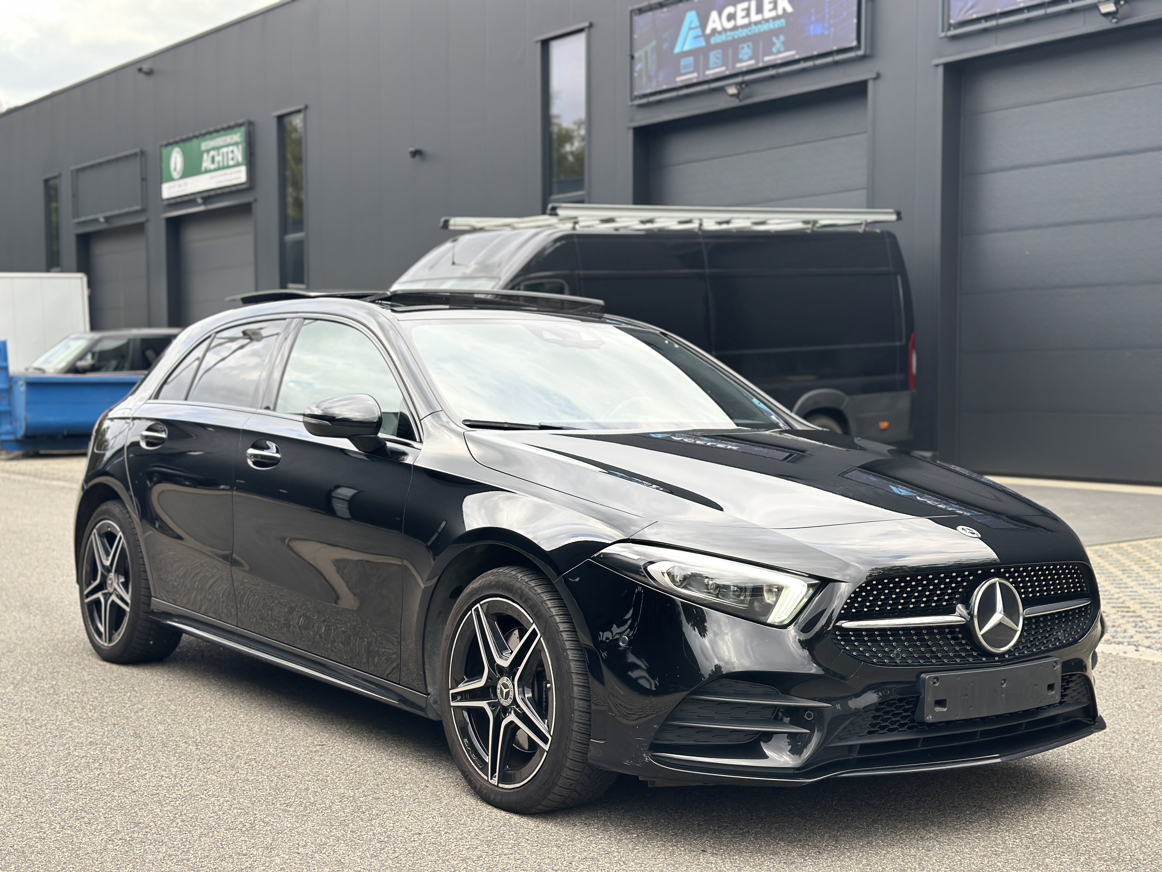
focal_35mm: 48
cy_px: 436
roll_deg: +0.1
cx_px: 581
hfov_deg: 39.7
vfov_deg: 30.3
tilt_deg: -1.7
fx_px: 1611
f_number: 1.78
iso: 80
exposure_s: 1/619
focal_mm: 6.86
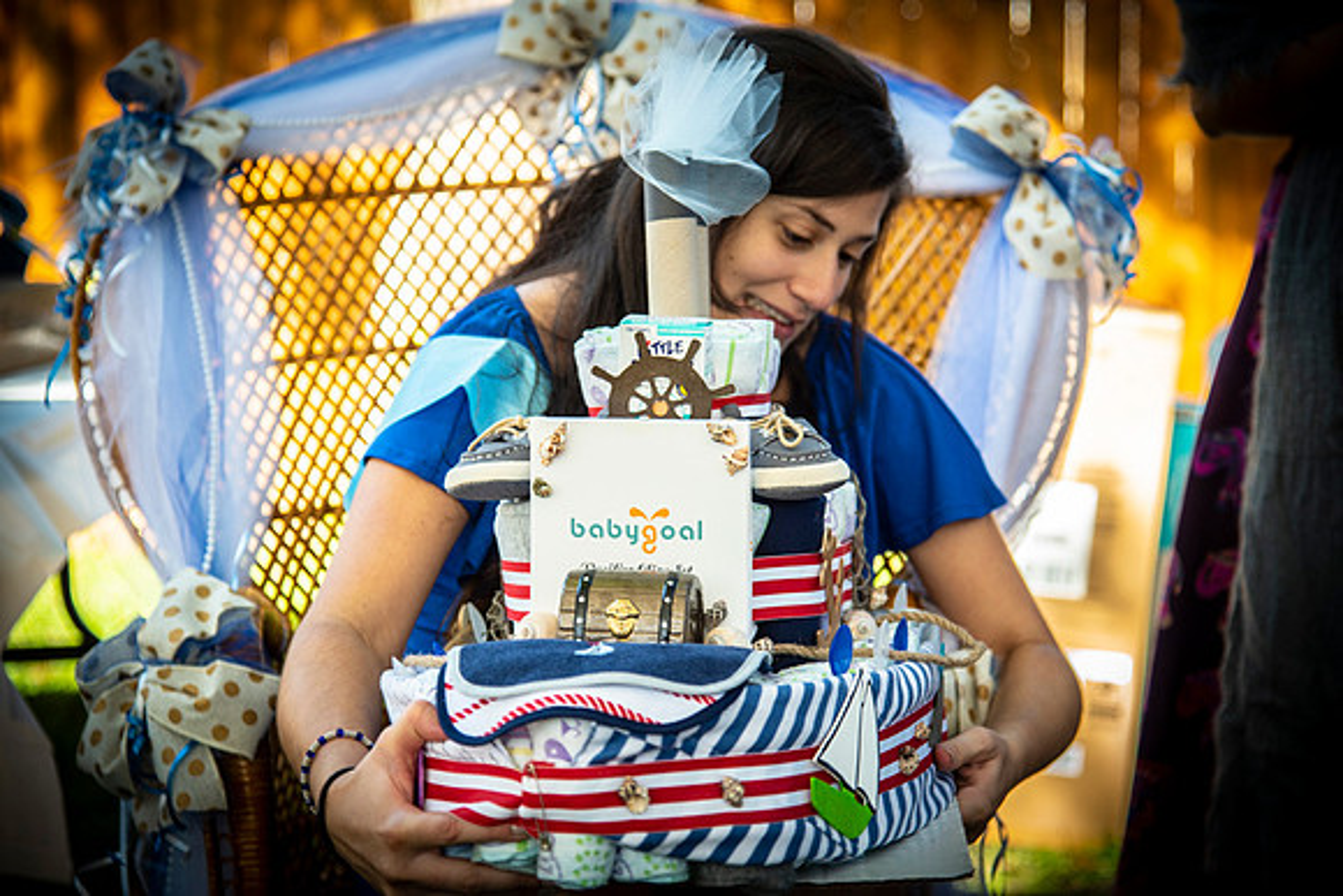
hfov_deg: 24.8
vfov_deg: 16.7
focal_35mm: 82
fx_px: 3060
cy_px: 448
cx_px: 672
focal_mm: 82
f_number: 4
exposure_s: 1/125
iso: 125
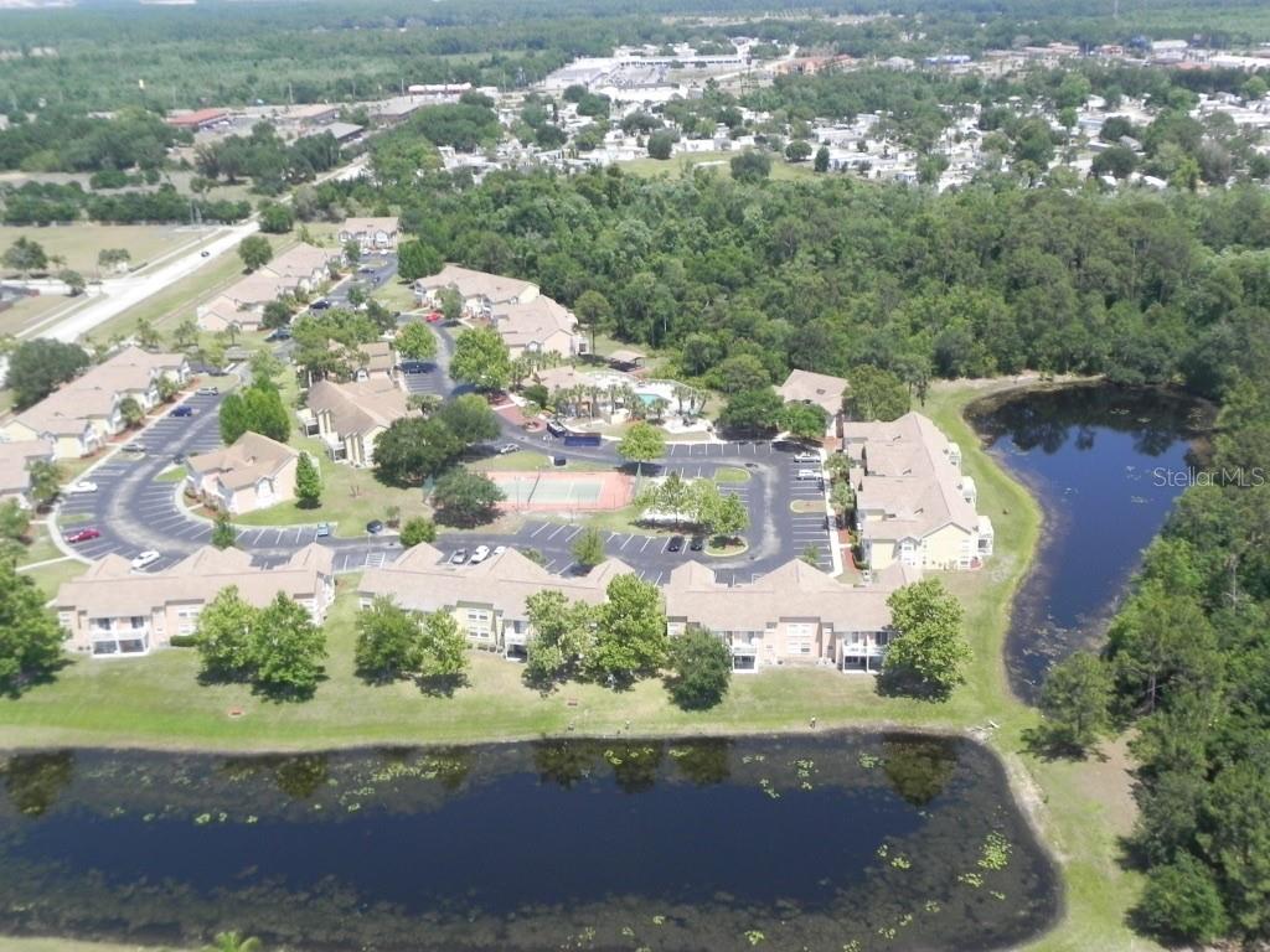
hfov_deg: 50.1
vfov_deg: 38.7
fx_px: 1357
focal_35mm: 37
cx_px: 635
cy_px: 476
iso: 160
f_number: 6.3
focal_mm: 6.6
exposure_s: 1/330
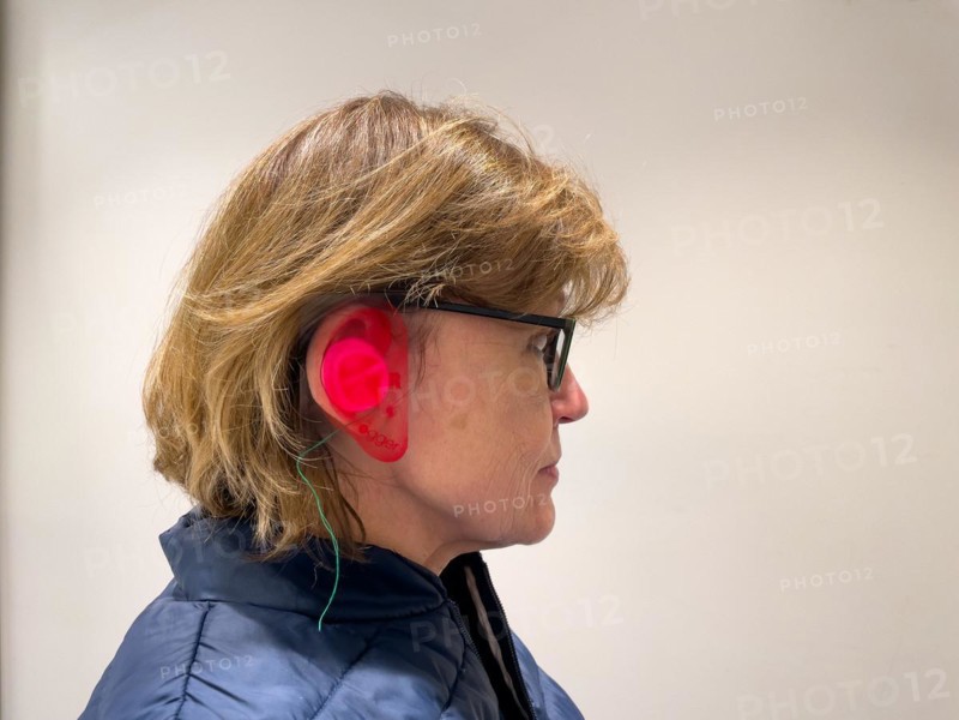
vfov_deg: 53.1
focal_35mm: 26
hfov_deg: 67.3
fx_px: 720
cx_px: 480
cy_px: 360
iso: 80
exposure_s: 1/100
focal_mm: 4.2
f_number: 1.6
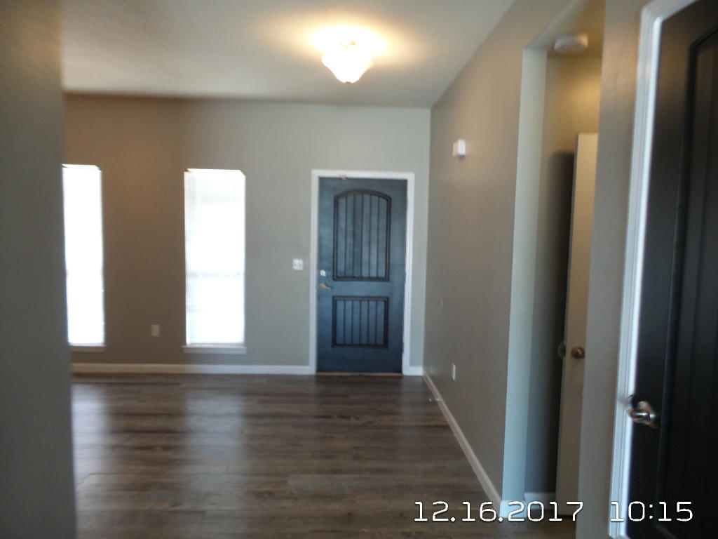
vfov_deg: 58.9
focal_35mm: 23
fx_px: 477
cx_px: 359
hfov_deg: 73.9
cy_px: 270
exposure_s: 1/30
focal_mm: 4.1
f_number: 2.8
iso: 320
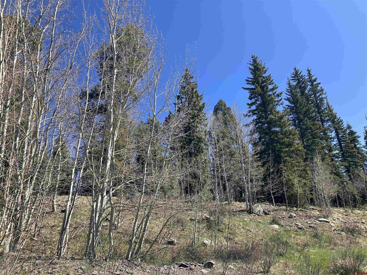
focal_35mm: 28
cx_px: 184
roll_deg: +5.4
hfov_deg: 63.4
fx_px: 297
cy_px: 138
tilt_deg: +22.9
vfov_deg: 49.7
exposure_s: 1/1091
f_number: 1.8
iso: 32
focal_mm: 3.99
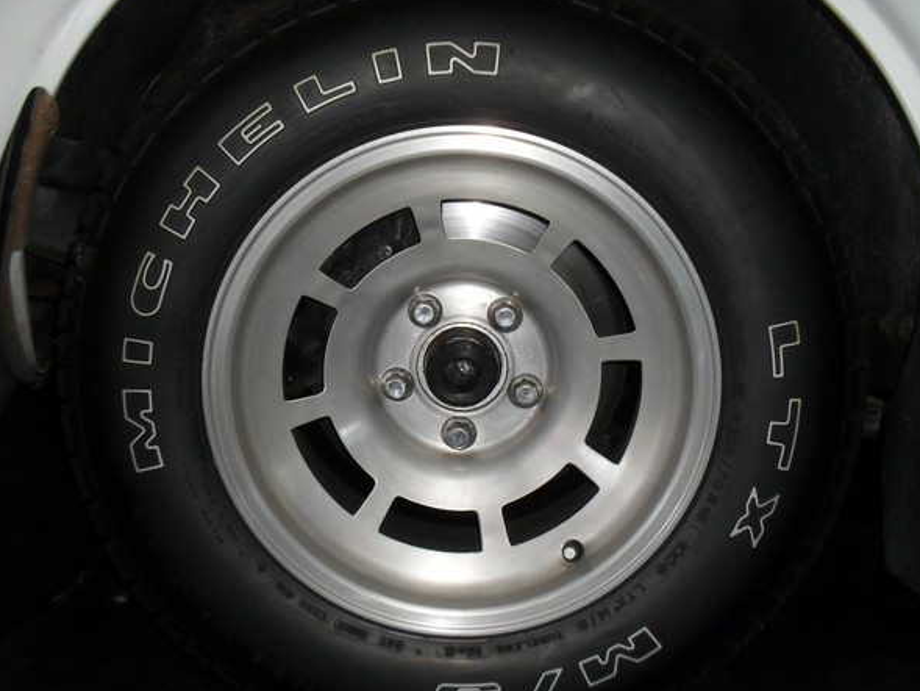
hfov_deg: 49.0
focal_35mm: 38
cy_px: 358
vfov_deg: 37.7
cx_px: 461
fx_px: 1010
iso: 200
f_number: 3.2
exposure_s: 1/45
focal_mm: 6.3
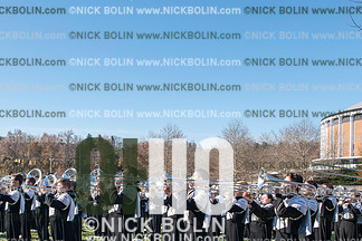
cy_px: 191
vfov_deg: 30.5
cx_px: 154
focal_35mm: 43
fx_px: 432
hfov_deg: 45.3
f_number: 5.6
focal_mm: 24
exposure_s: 1/1000
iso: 200
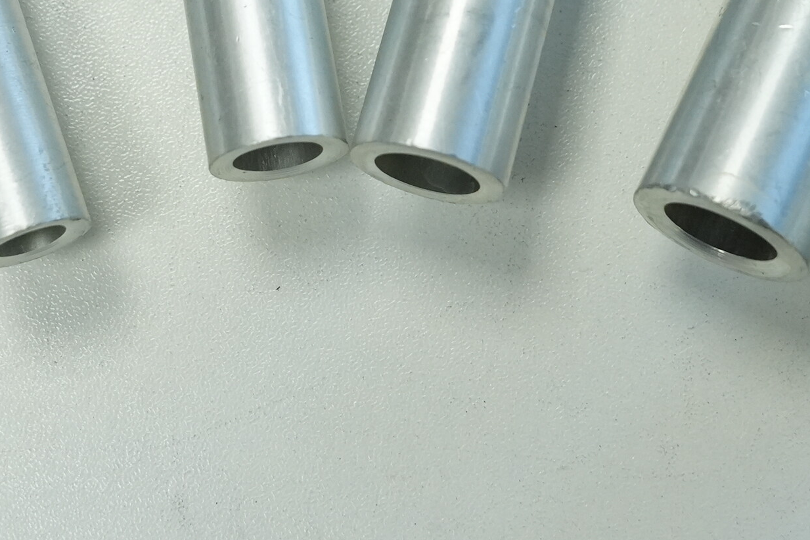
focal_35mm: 108
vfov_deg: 12.4
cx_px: 413
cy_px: -124
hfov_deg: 18.9
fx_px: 2430
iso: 2500
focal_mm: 38
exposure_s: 1/200
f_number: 7.1
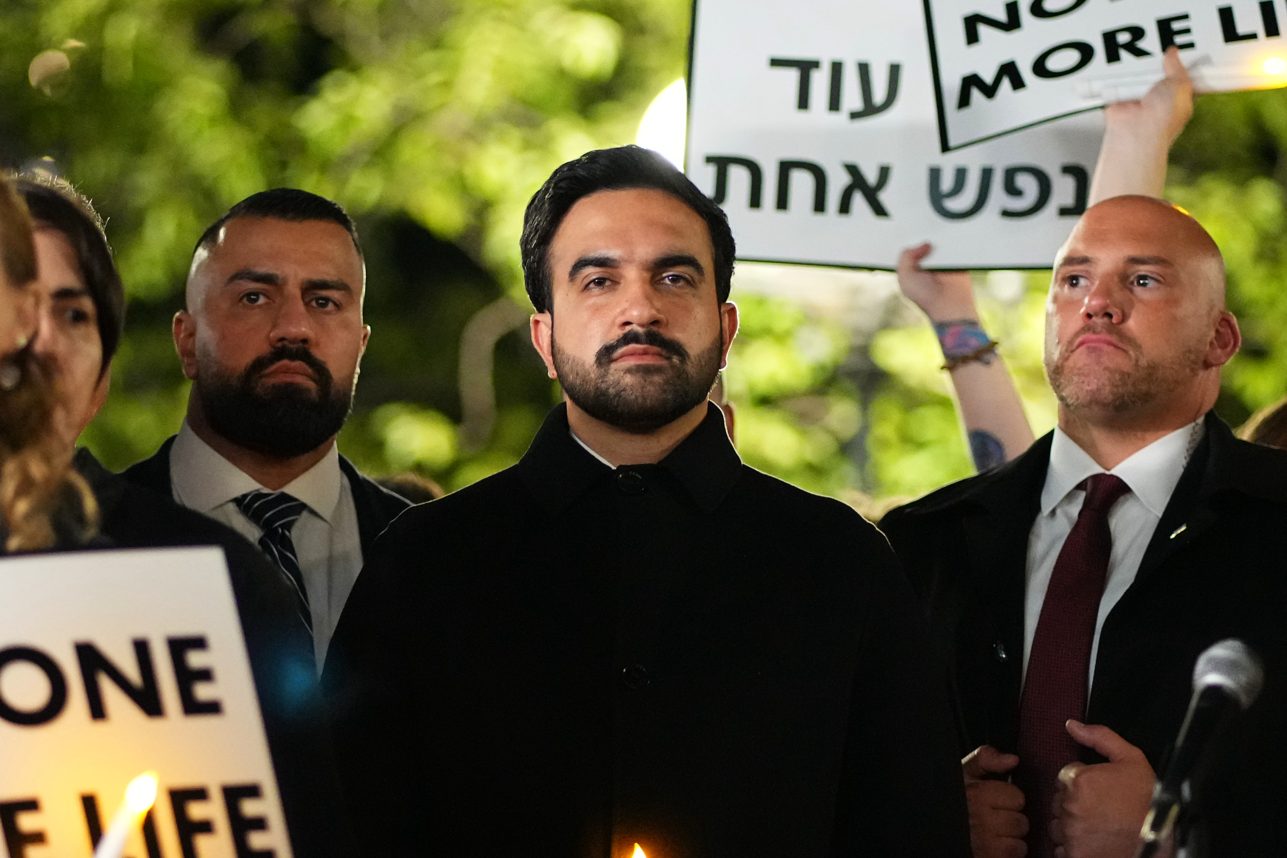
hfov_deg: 12.2
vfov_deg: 8.1
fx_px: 6042
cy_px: 437
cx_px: 486
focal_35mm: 169
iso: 6400
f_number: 1.8
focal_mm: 85
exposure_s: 1/160
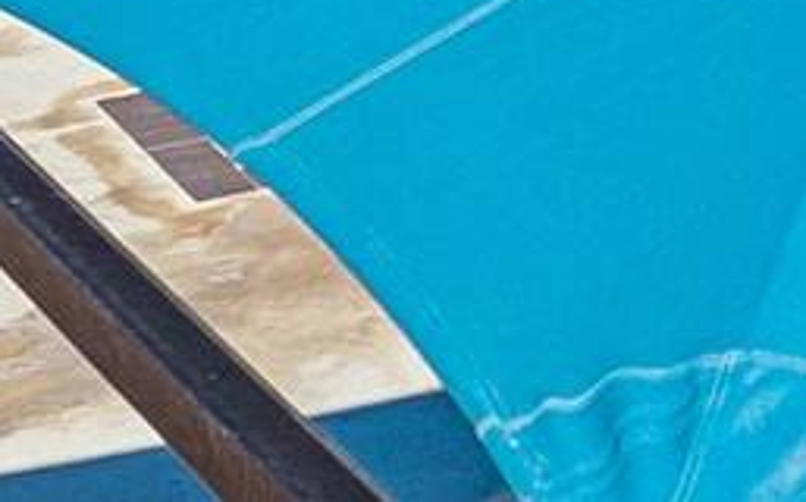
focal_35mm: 203
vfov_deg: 5.7
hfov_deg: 10.1
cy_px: -1352
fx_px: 4454
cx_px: 1151
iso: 110
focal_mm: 8.7
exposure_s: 1/5000
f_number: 1.8
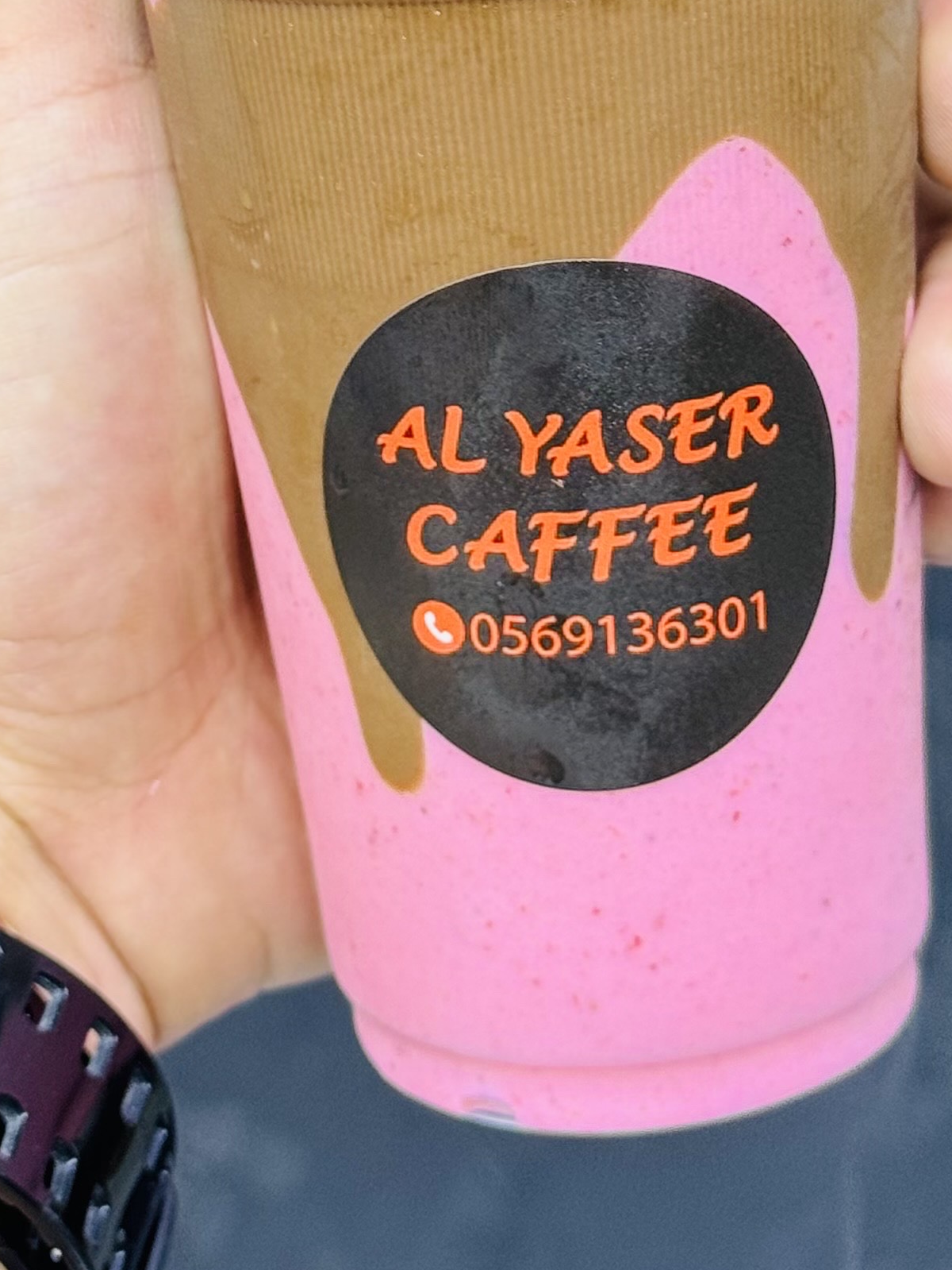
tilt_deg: -28.4
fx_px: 4435
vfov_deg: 16.0
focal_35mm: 121
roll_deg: +9.5
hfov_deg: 12.2
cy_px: 81
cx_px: 380
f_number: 1.78
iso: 50
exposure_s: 1/50
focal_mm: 6.76
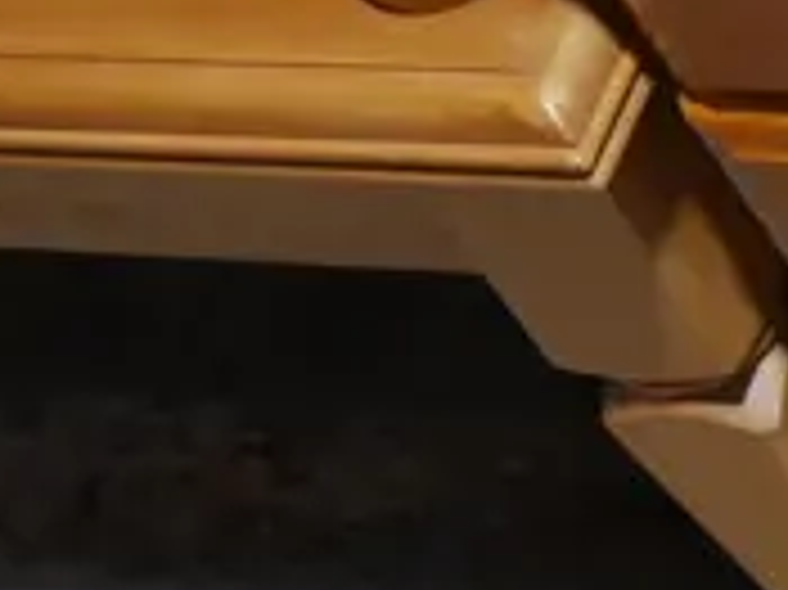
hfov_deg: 10.0
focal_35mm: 164
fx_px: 3731
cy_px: -77
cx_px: 2107
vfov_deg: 9.0
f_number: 3.5
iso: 400
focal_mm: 14
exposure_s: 1/60
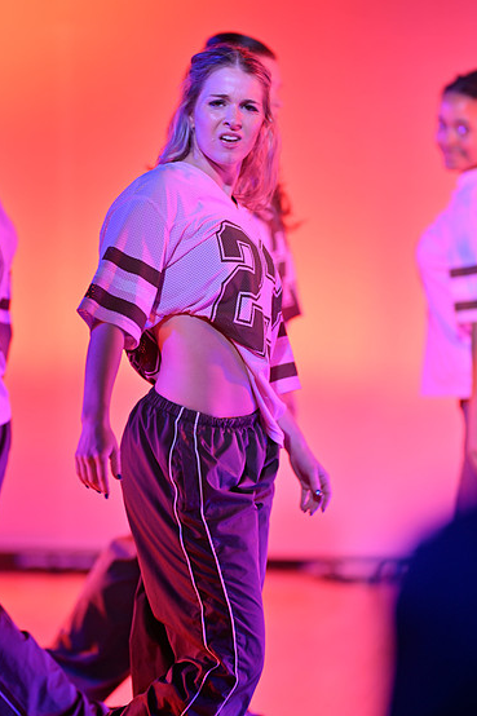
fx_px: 2645
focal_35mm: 133
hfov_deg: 10.3
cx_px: 243
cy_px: 358
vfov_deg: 15.4
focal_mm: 85
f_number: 1.2
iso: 64
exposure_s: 1/320
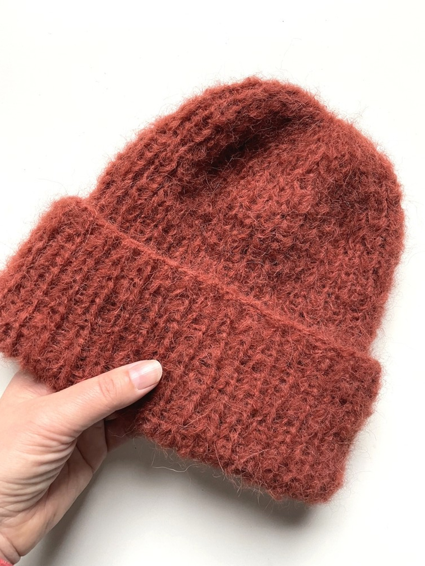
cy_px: 283
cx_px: 212
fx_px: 426
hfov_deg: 53.1
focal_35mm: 26
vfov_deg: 67.3
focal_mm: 4.2
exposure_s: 1/60
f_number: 1.6
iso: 160
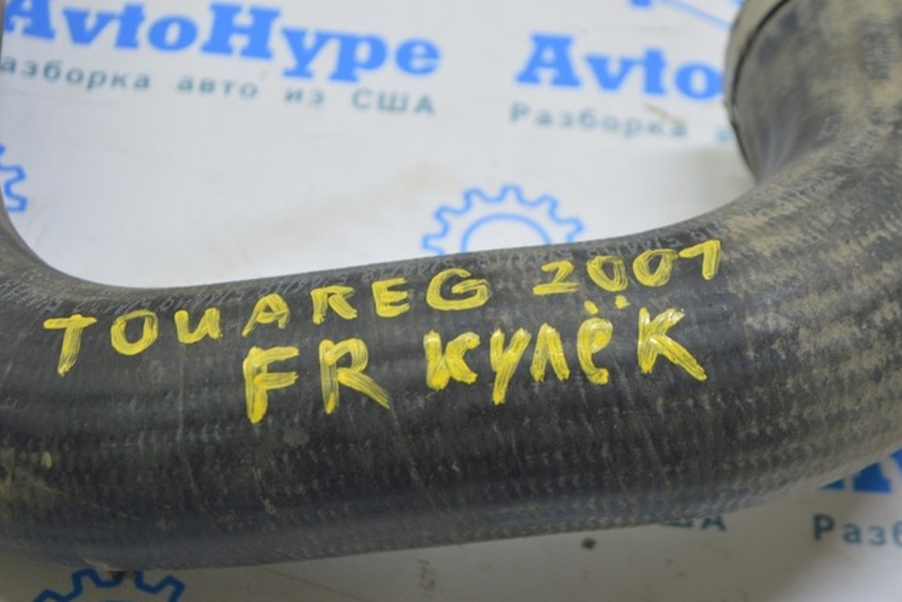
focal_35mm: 79
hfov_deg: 25.7
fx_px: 1980
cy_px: 301
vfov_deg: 17.3
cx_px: 449
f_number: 5.6
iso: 400
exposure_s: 1/20
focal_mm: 52
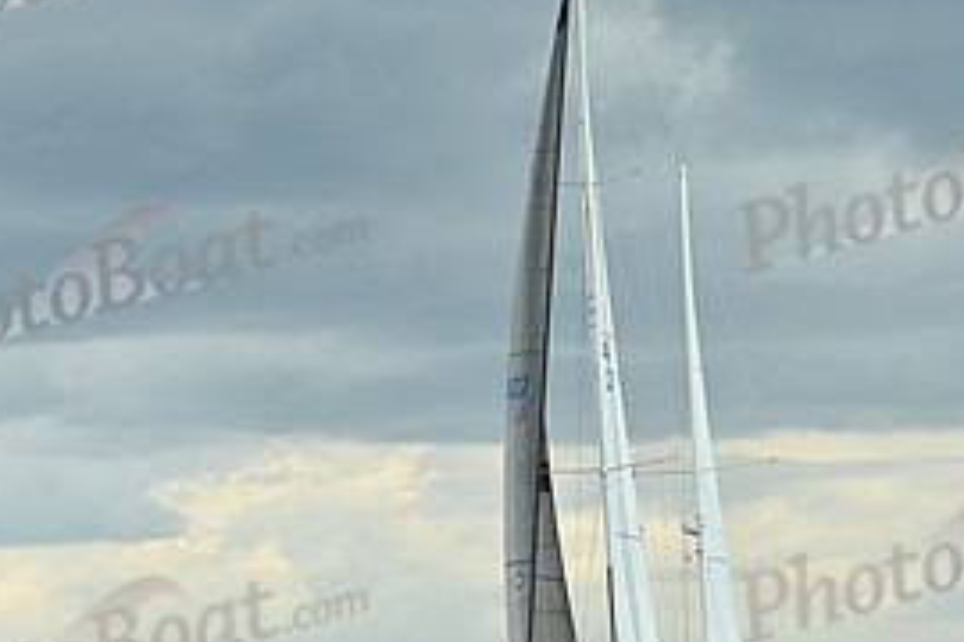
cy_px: 416
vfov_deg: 6.7
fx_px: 5462
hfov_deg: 10.1
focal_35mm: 204
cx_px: 557
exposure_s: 1/800
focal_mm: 95
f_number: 7.1
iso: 250
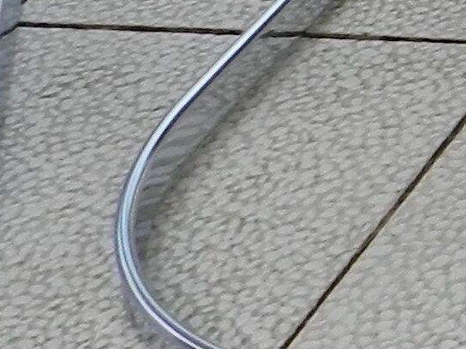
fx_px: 2275
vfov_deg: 8.2
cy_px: -410
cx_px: 1461
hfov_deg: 9.1
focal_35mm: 169
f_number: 3.4
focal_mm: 4
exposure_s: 1/800
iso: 160
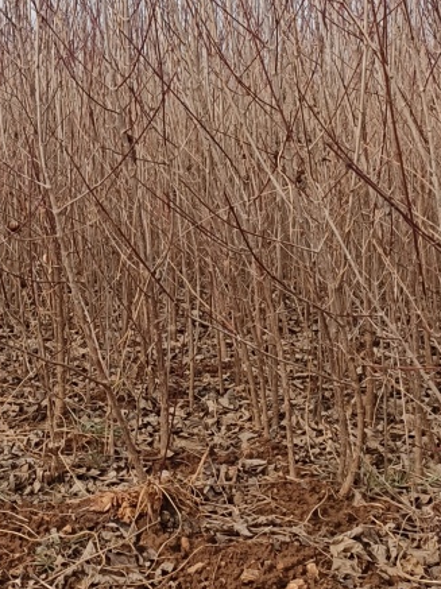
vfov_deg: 28.7
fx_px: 1123
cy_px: 102
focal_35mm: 66
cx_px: 66
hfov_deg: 21.8
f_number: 1.9
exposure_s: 1/490
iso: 100
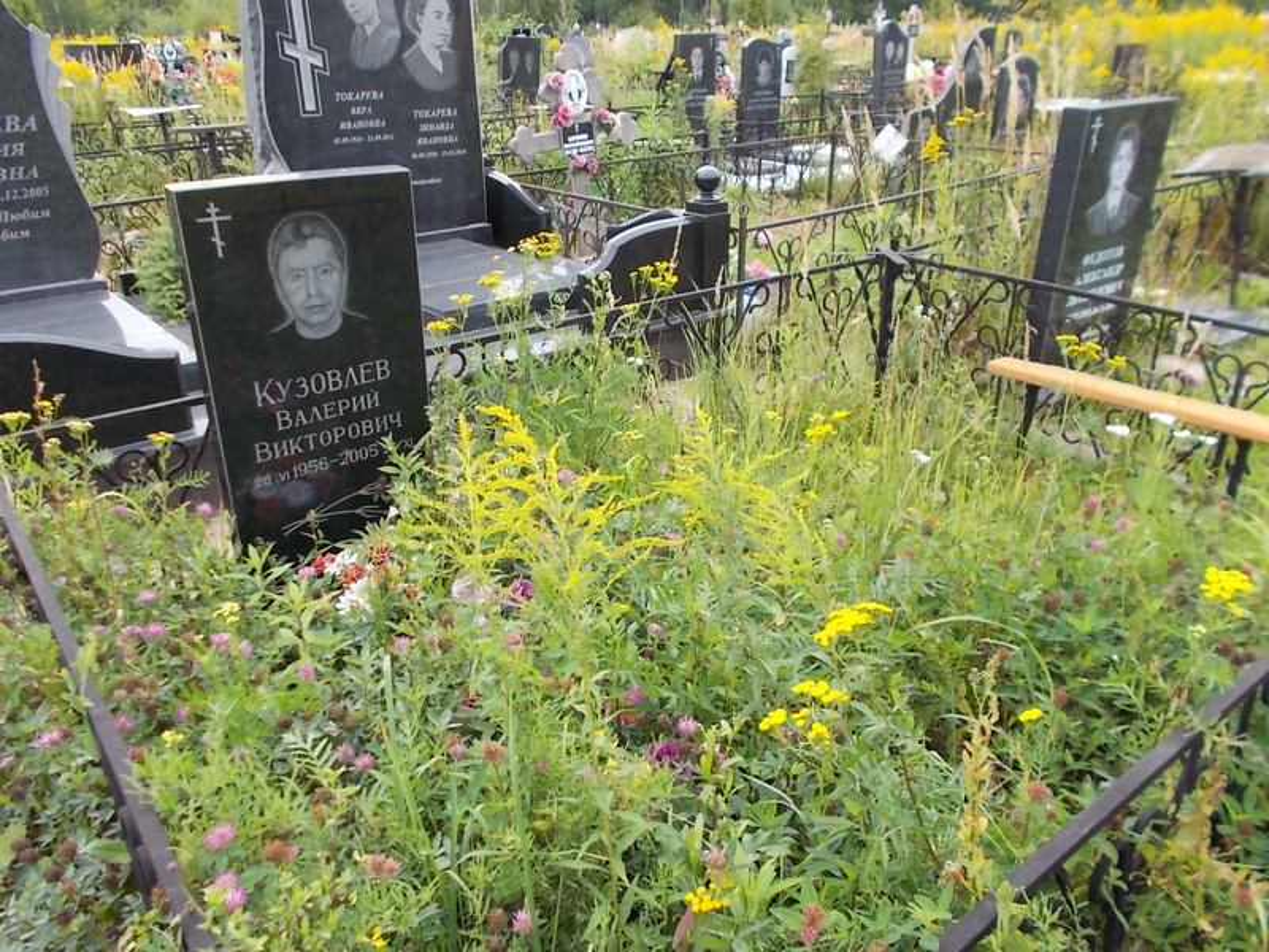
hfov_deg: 67.3
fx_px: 953
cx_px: 634
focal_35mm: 26
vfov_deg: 53.1
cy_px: 476
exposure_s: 1/160
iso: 80
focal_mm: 4.6
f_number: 3.2
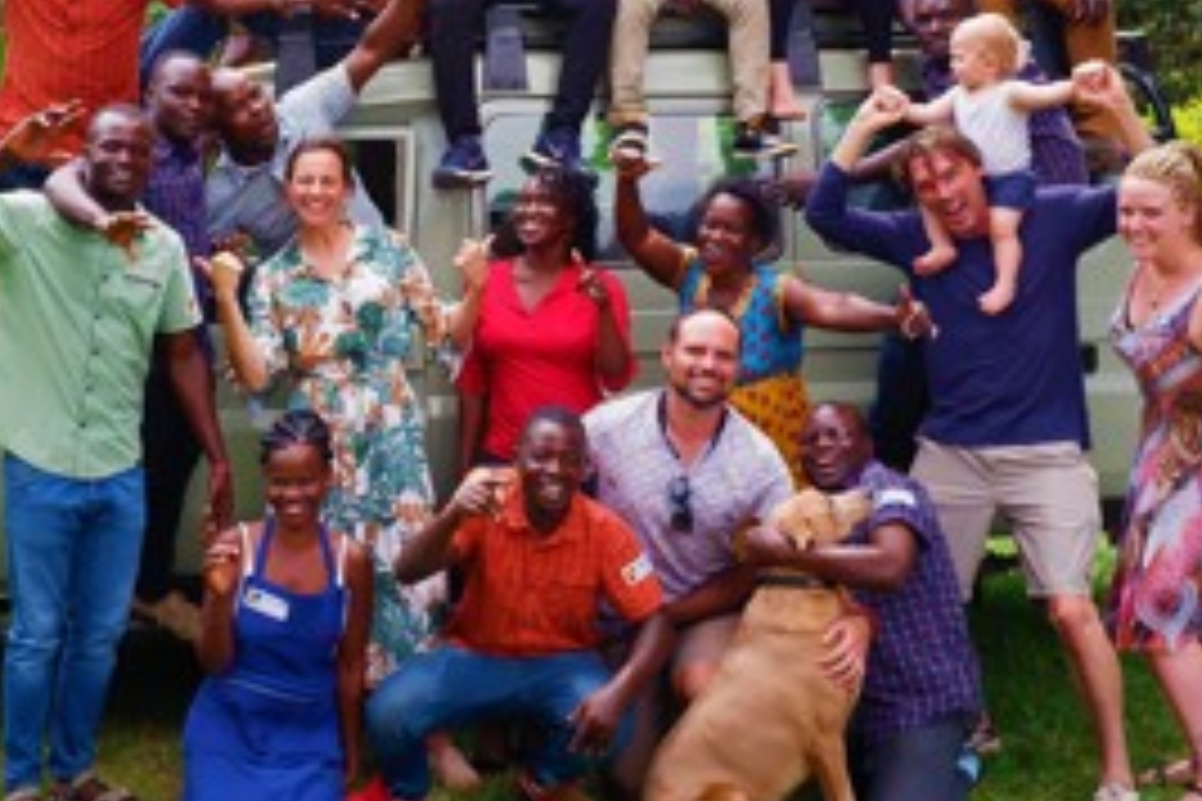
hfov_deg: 45.0
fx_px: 1436
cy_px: 200
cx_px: 437
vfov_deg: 30.7
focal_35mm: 43
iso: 400
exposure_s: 1/240
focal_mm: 15.2
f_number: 4
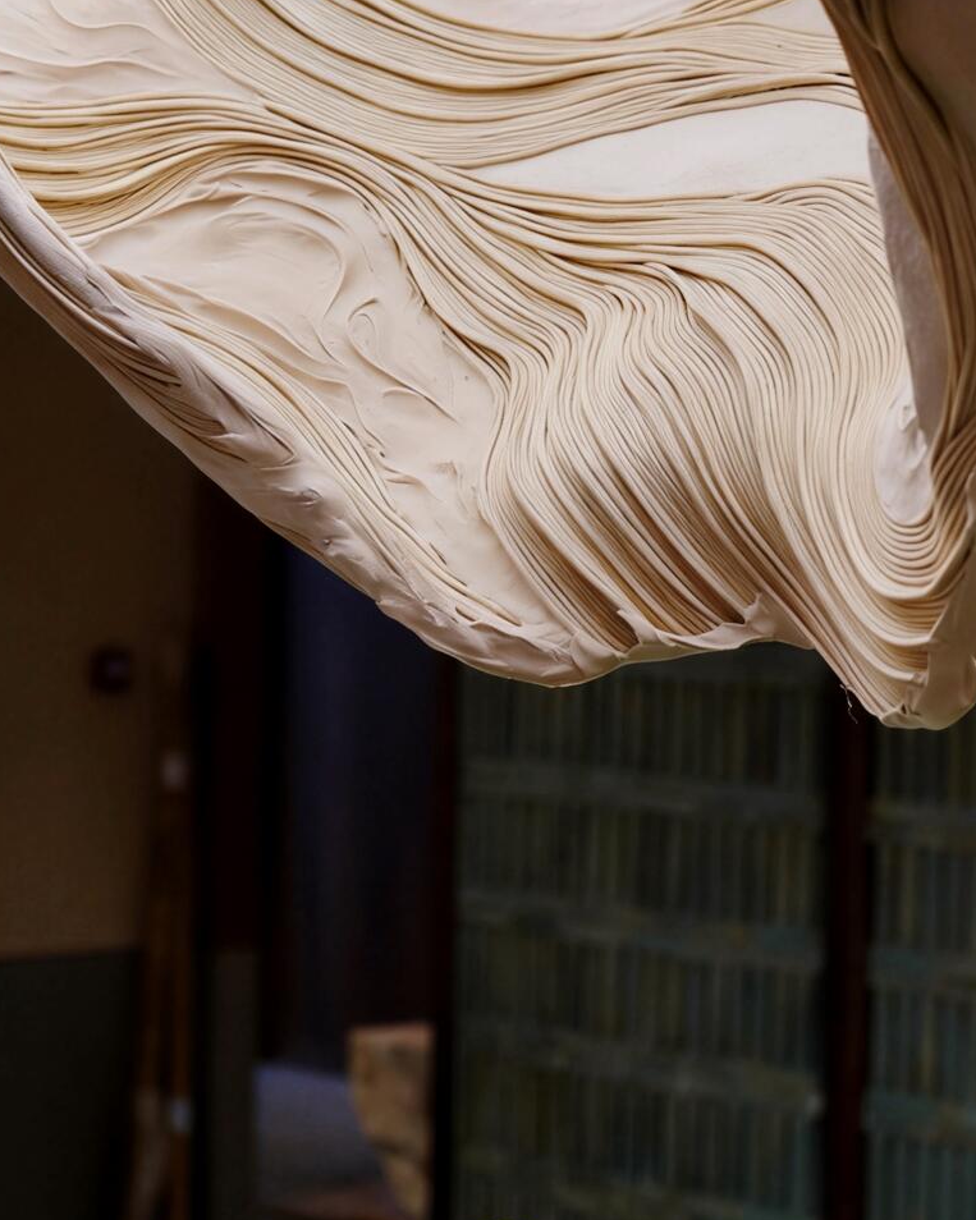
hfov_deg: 14.0
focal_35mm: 110
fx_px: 3972
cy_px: 552
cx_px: 636
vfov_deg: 17.5
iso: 320
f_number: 4
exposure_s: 1/80
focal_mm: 69
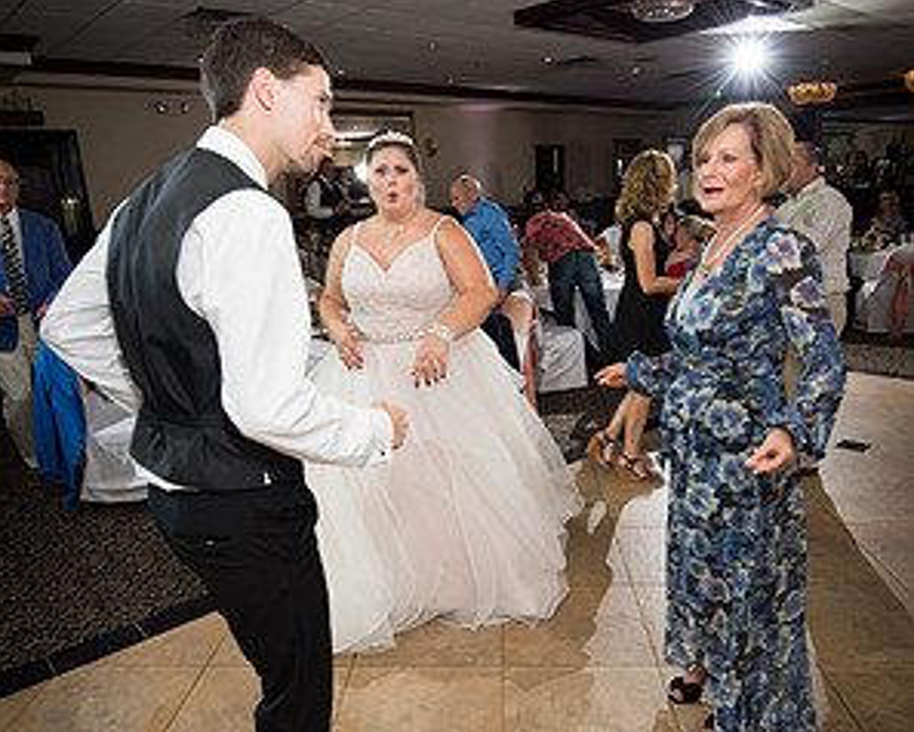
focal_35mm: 27
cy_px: 415
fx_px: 731
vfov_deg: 53.1
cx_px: 457
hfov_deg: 64.0
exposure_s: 1/125
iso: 800
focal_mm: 19
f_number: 5.6
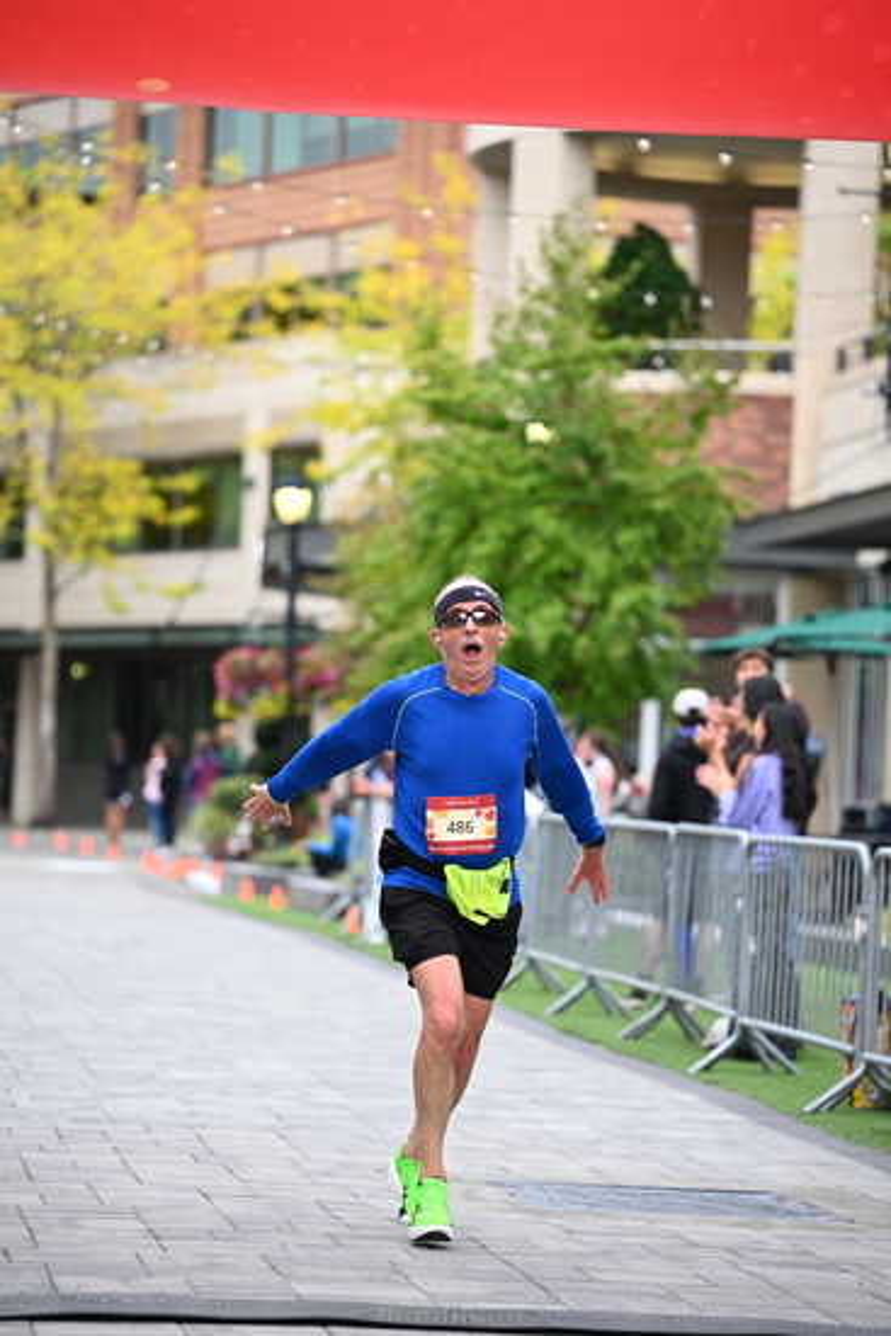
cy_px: 668
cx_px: 446
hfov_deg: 11.0
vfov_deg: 16.4
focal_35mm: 125
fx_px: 4637
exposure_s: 1/2000
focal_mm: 125
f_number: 2.8
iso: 800
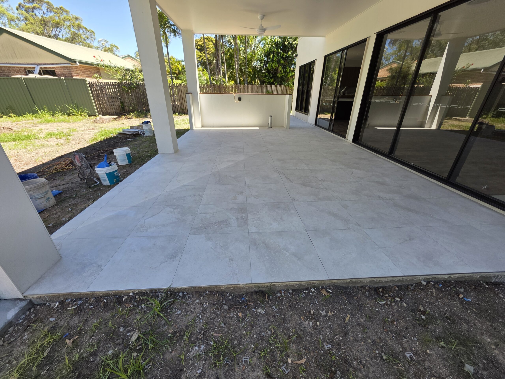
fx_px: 190
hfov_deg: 106.2
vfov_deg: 89.9
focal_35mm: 13
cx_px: 252
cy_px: 190
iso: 40
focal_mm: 2.2
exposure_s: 1/507
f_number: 1.9
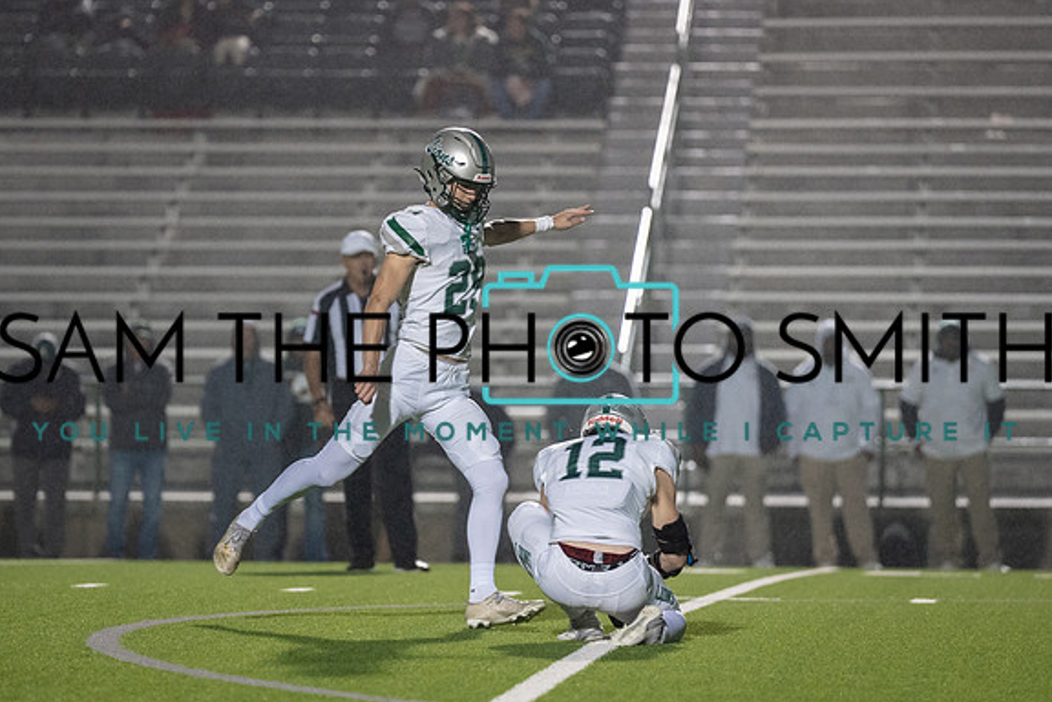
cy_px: 365
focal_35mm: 259
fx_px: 7568
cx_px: 453
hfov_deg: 8.0
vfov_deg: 5.3
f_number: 2.8
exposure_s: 1/1250
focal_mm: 200
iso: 3200
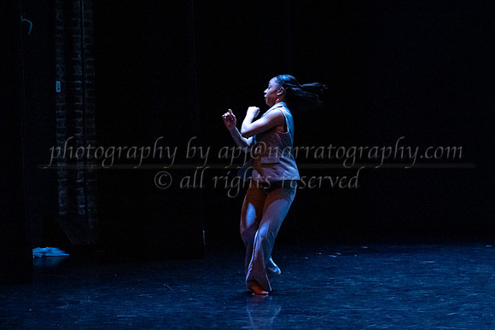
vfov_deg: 13.3
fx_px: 1416
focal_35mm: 103
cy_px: 174
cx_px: 276
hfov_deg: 19.8
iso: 6400
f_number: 4
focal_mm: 75
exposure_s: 1/400
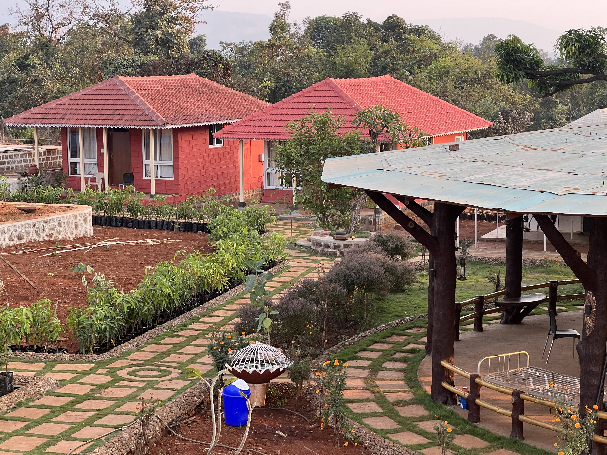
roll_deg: +0.3
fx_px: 1350
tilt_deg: -6.6
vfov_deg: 19.1
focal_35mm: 77
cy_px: 228
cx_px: 304
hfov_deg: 25.3
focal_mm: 9
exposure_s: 1/121
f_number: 2.8
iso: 80
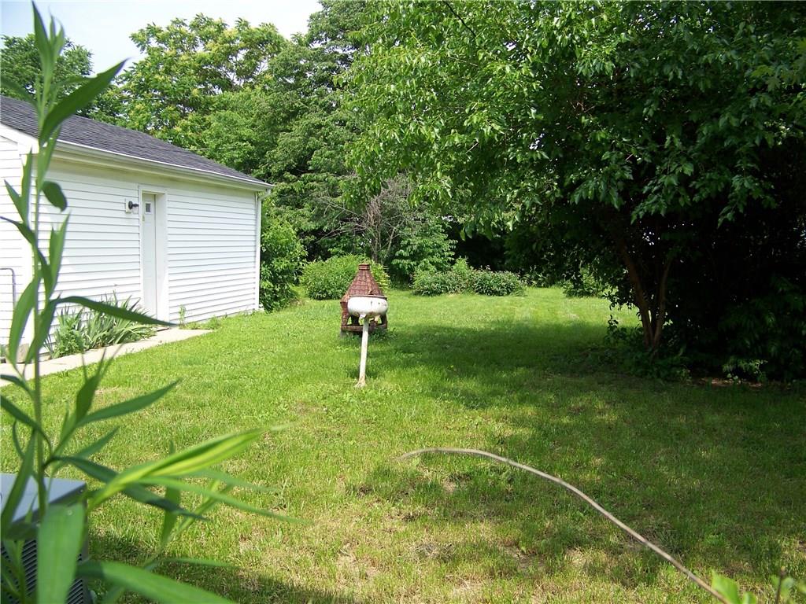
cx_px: 403
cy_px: 302
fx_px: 838
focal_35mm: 36
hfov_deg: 51.4
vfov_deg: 39.7
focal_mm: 5.85
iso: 64
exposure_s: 1/400
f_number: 2.8
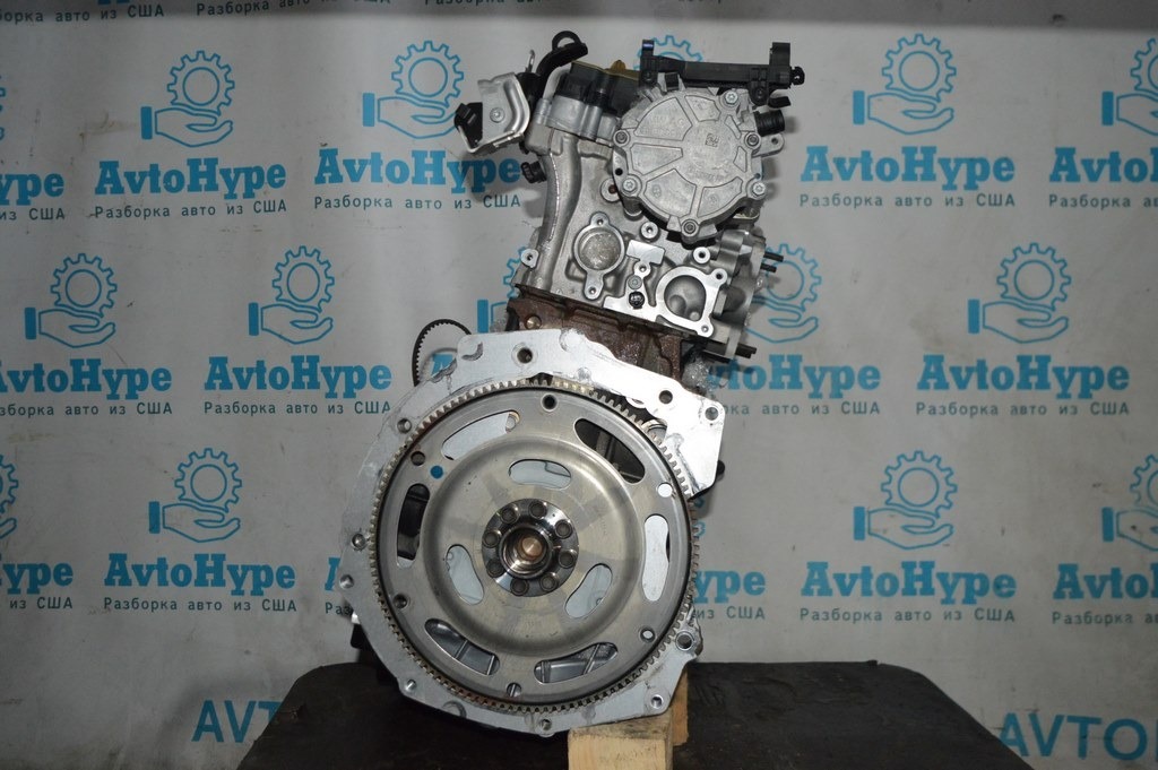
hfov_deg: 57.3
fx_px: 1061
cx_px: 579
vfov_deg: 39.9
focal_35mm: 33
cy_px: 385
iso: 1800
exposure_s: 1/60
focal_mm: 22
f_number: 3.8
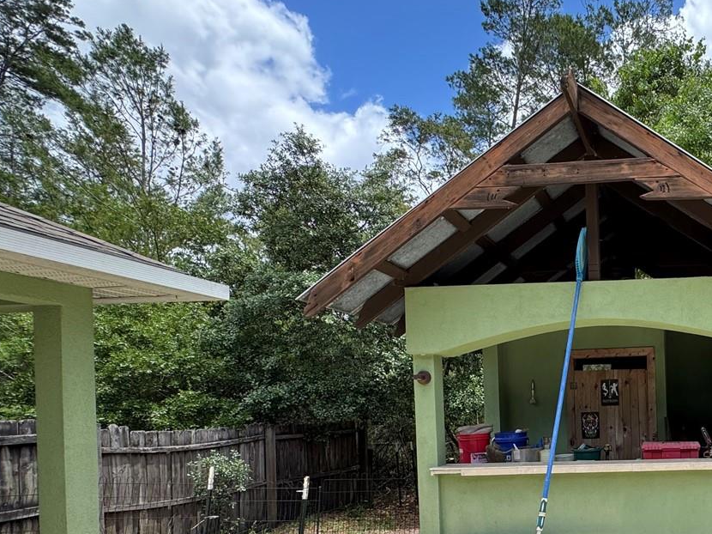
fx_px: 555
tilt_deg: +1.3
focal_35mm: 27
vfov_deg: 49.0
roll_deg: -0.6
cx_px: 660
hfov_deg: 55.3
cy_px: 410
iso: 50
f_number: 2.2
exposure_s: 1/515
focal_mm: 2.22
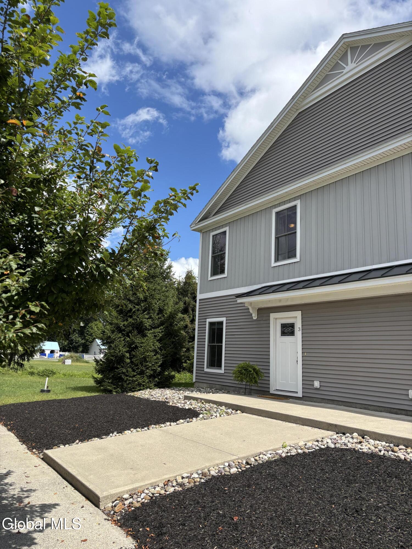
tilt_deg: +10.3
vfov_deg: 67.3
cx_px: 206
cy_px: 274
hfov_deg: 53.1
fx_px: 413
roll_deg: -3.1
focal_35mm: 26
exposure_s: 1/3534
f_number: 1.6
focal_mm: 5.96
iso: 50
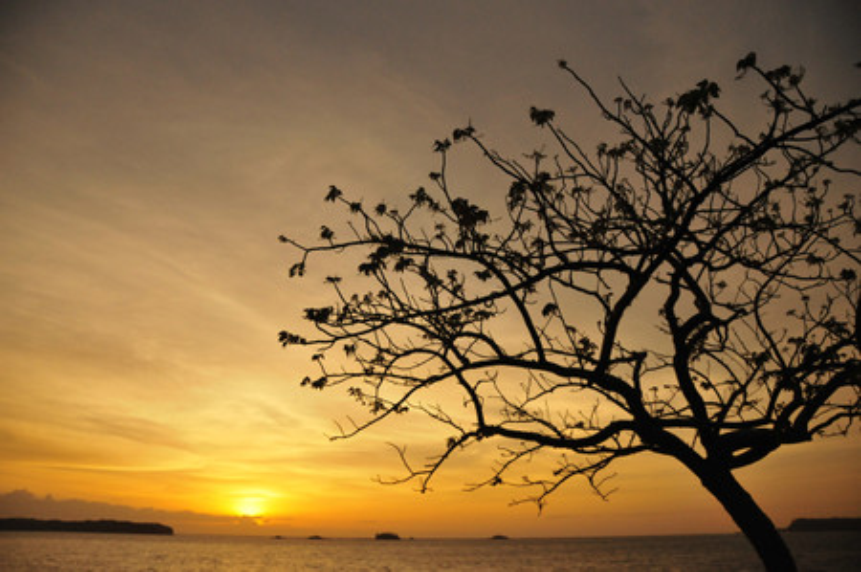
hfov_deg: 67.4
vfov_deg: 47.8
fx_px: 645
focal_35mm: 27
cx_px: 430
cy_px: 286
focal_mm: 18
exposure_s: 1/2000
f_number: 4
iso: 1000
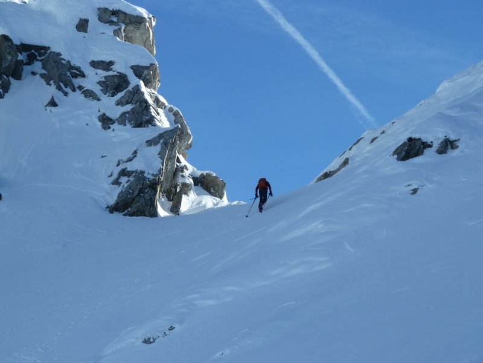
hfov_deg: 20.4
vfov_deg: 15.4
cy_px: 182
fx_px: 1339
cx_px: 242
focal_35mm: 96
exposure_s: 1/500
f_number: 5
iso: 80
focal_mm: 15.8
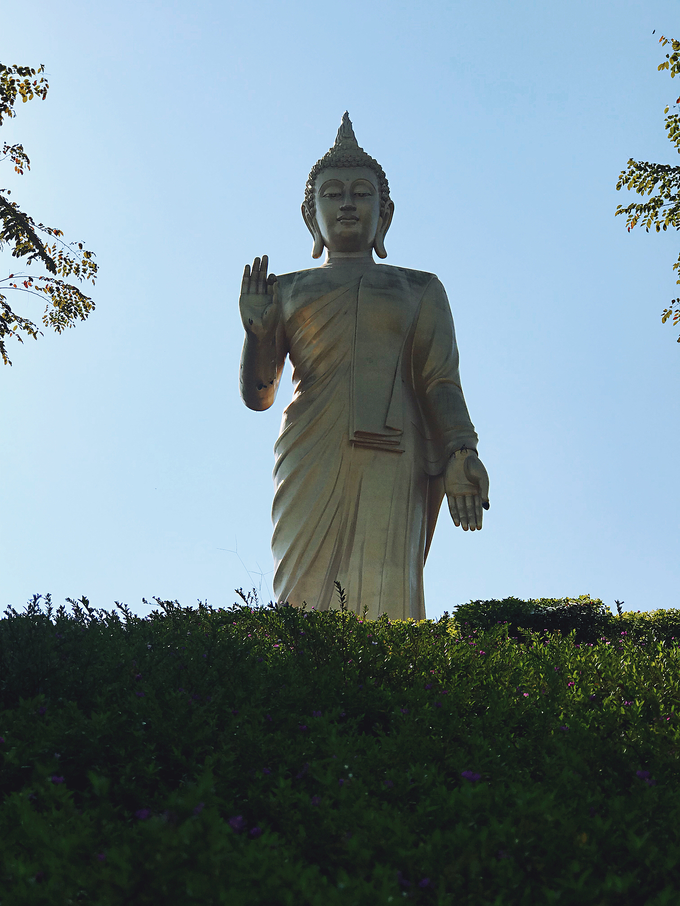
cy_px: 453
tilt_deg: +32.1
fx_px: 1493
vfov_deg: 33.8
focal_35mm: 57
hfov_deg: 25.7
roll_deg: -0.8
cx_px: 340
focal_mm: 6.6
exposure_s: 1/2128
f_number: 2.8
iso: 20
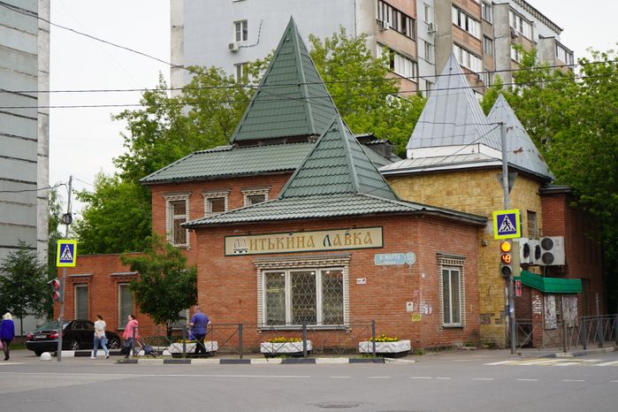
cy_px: 206
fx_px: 1030
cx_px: 309
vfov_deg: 22.6
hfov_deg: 33.4
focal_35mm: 60
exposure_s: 1/60
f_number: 5
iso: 125
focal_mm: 60
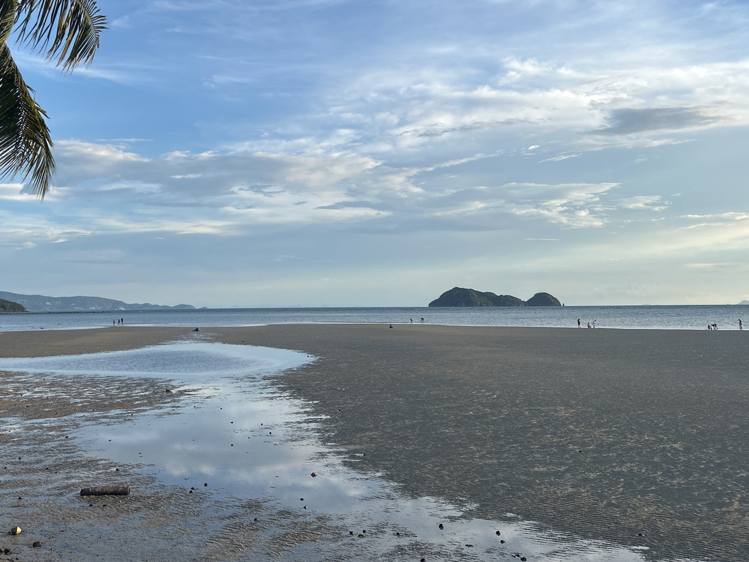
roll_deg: +0.9
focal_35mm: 41
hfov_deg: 45.1
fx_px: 887
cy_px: 191
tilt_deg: +6.2
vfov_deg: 34.8
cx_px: 253
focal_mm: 5.7
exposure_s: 1/1361
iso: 50
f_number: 1.5
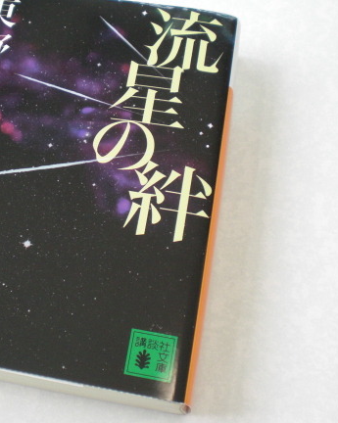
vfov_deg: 34.2
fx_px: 688
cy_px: 196
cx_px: 76
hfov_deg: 27.1
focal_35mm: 55
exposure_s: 1/100
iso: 200
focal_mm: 6.3
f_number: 3.1
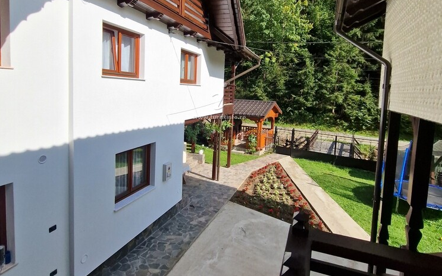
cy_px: 108
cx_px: 227
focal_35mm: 19
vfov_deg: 61.6
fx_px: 229
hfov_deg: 88.0
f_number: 2.2
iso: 50
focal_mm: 2.2
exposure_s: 1/2240
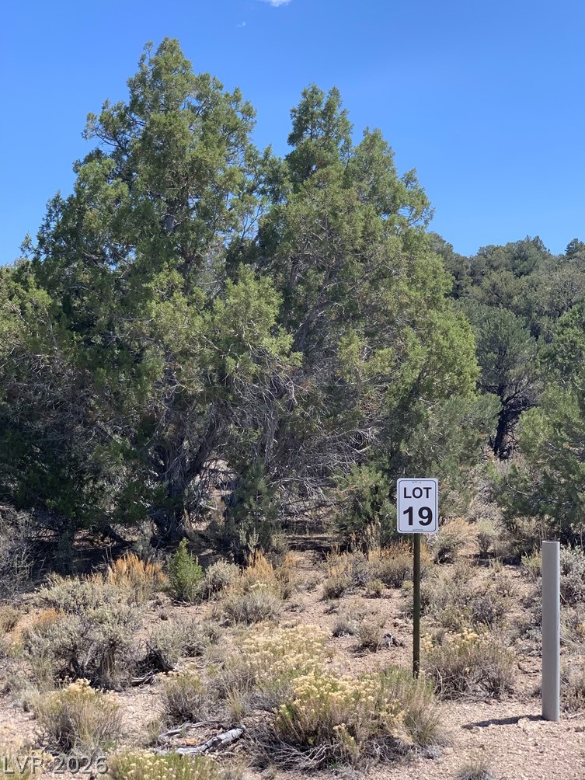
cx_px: 294
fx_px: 1194
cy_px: 385
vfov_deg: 36.2
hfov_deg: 27.5
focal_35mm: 53
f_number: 2.4
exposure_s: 1/727
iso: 16
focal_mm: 6
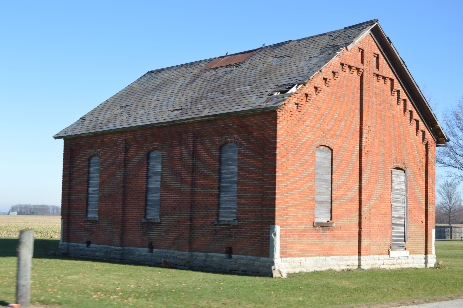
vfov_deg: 26.4
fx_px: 655
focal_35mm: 51
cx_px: 232
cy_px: 154
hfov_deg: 38.9
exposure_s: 1/200
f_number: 7.1
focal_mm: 34
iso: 100
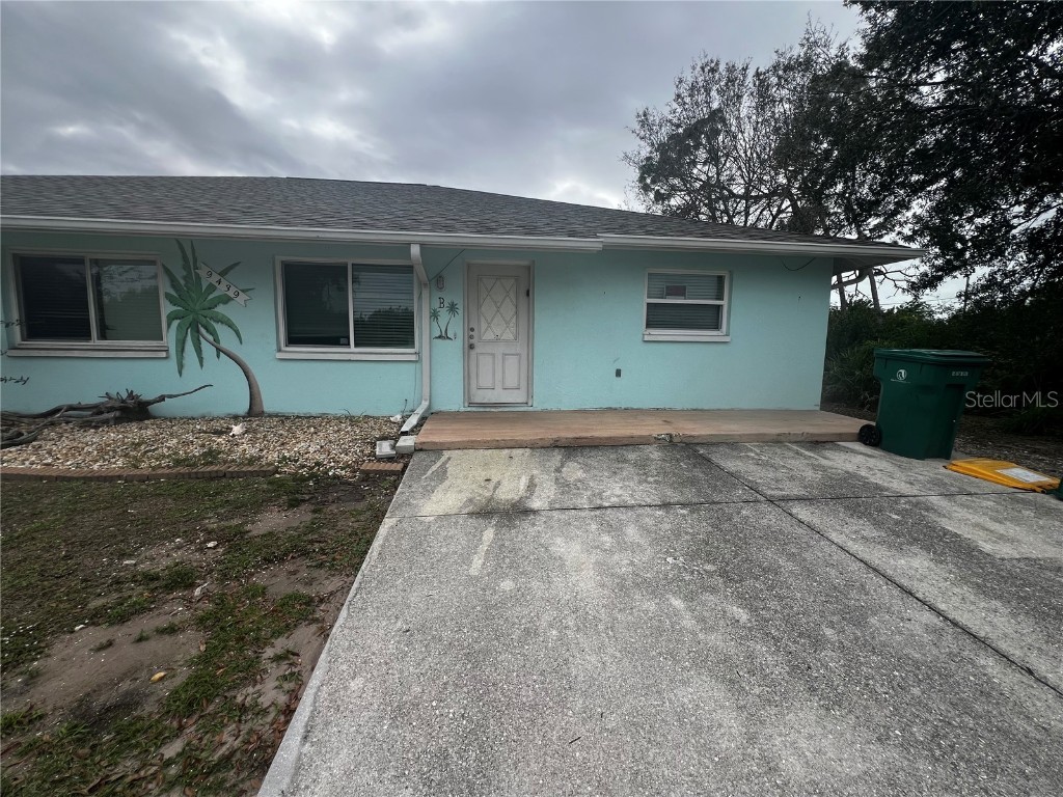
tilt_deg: -7.8
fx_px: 399
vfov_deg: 89.9
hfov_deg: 106.2
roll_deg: -0.4
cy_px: 398
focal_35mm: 13
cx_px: 532
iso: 32
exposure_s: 1/1193
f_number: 1.8
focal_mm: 1.57
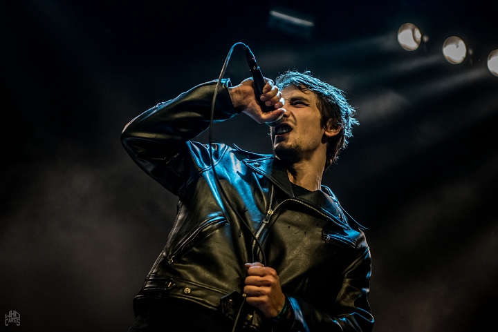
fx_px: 969
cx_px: 249
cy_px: 166
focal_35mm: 70
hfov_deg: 28.8
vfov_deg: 19.5
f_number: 2.8
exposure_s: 1/100
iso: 2500
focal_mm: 70
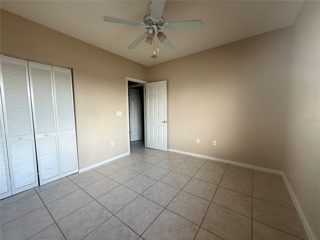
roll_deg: -0.6
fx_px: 129
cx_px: 160
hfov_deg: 102.1
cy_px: 120
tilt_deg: -4.2
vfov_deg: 85.7
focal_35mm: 14
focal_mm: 2.22
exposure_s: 1/99
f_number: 2.2
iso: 80
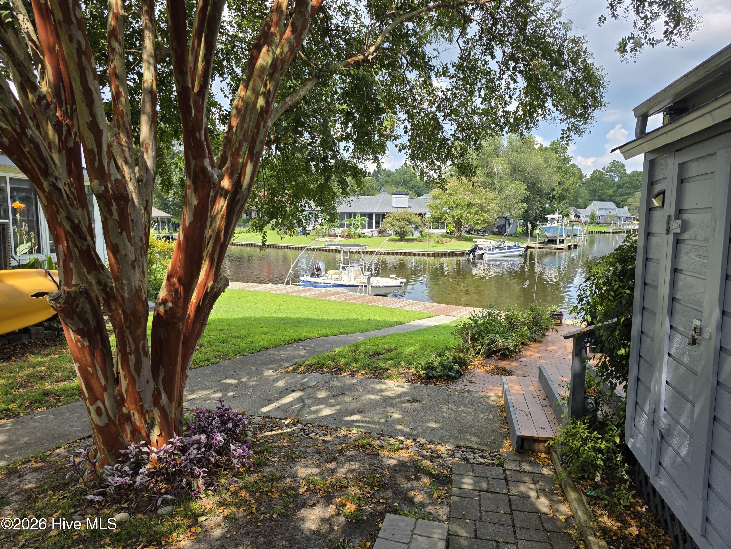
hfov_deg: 73.9
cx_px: 366
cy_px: 274
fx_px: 486
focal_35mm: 23
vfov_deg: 58.9
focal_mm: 6.3
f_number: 1.7
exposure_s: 1/2510
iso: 80
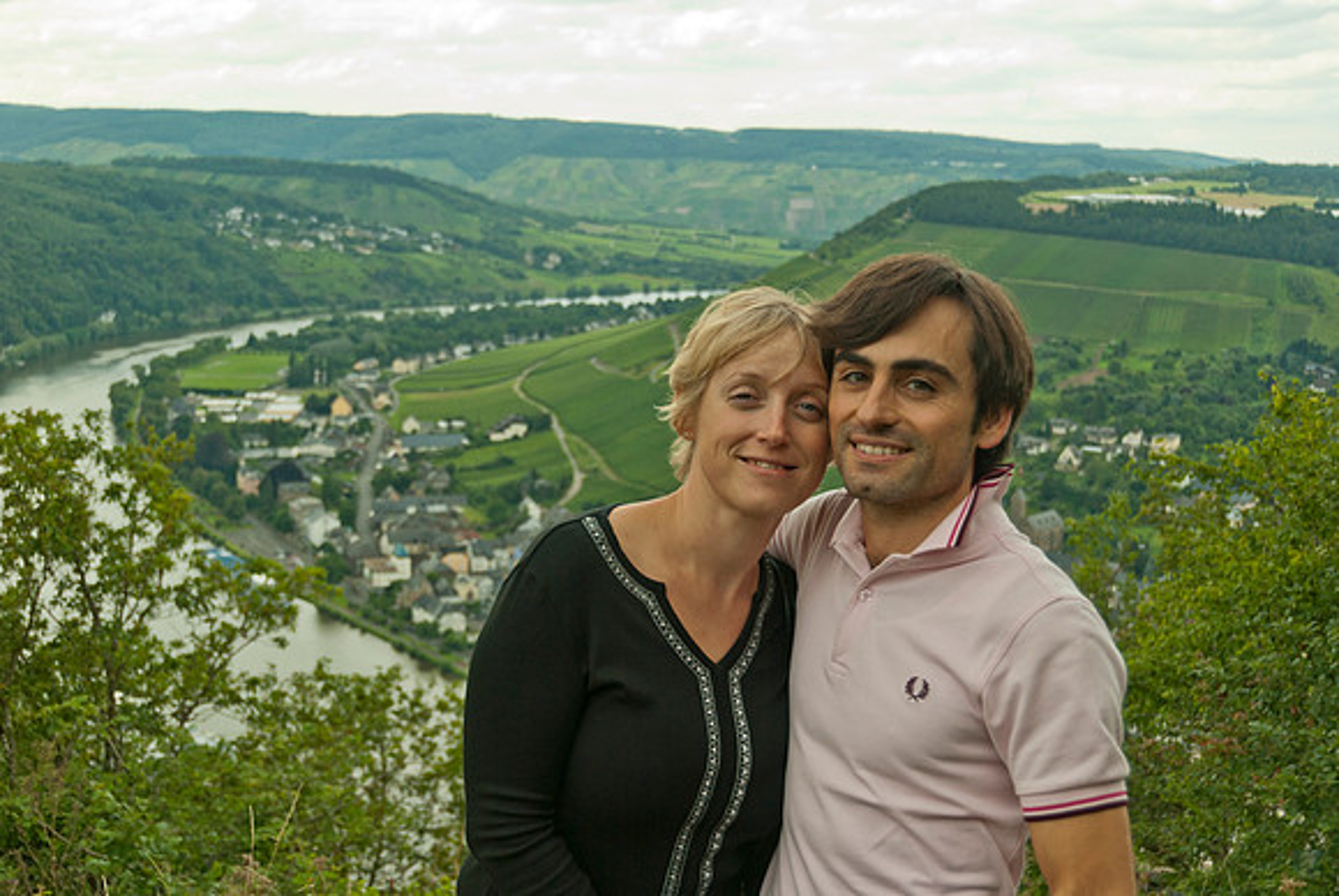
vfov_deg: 29.0
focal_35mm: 46
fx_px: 1731
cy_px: 448
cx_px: 670
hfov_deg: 42.3
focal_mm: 31
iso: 100
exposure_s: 1/200
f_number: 4.2
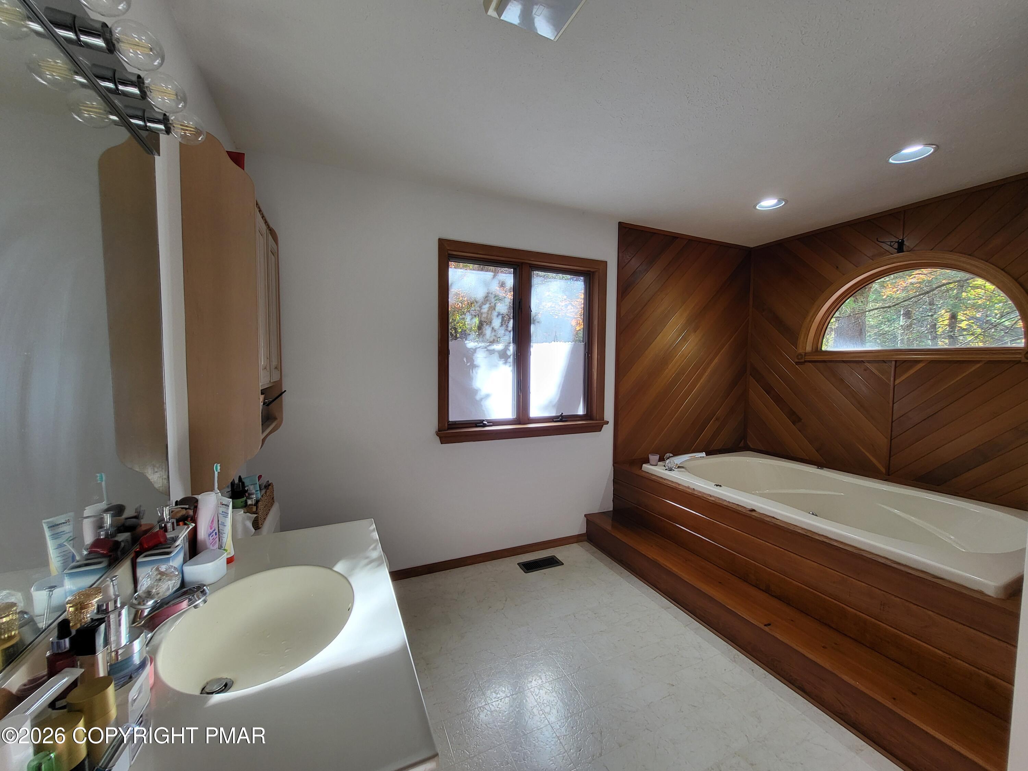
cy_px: 386
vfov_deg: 89.9
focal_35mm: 13
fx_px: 386
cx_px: 514
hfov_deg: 106.2
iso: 50
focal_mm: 1.74
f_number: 2.2
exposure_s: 1/60
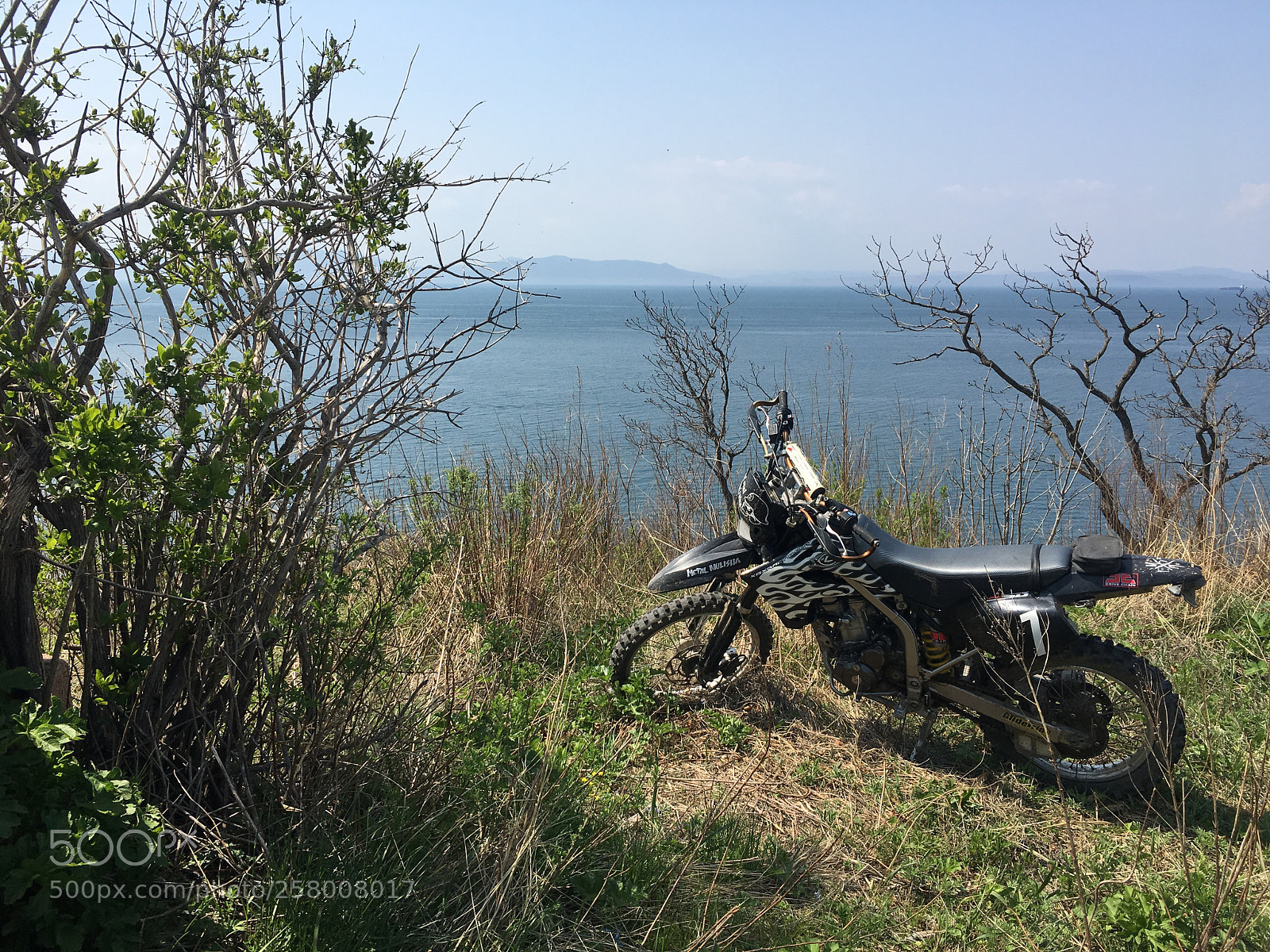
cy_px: 476
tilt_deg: -9.5
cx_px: 635
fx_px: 1064
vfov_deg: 48.2
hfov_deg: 61.7
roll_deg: +0.1
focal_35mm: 29
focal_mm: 4.15
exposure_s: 1/1832
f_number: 2.2
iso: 25
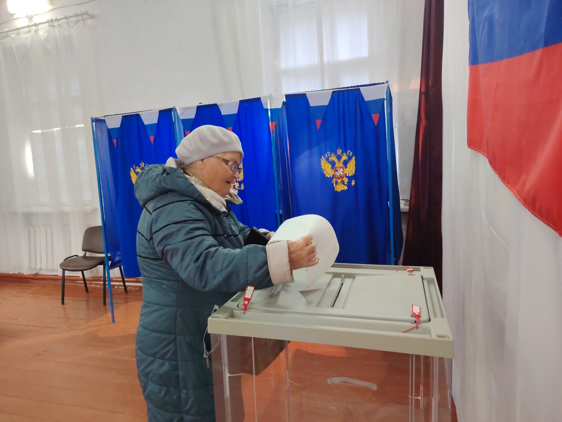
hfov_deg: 71.6
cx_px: 281
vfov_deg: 56.8
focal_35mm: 24
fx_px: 390
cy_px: 211
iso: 3759
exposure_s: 1/100
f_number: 1.75
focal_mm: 5.25
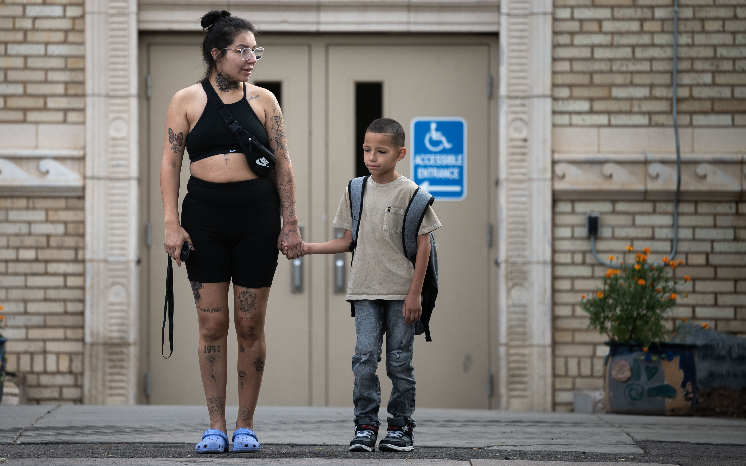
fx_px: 5367
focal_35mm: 264
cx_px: 292
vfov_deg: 5.0
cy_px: 161
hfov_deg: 7.9
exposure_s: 1/500
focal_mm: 200
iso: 100
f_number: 2.8
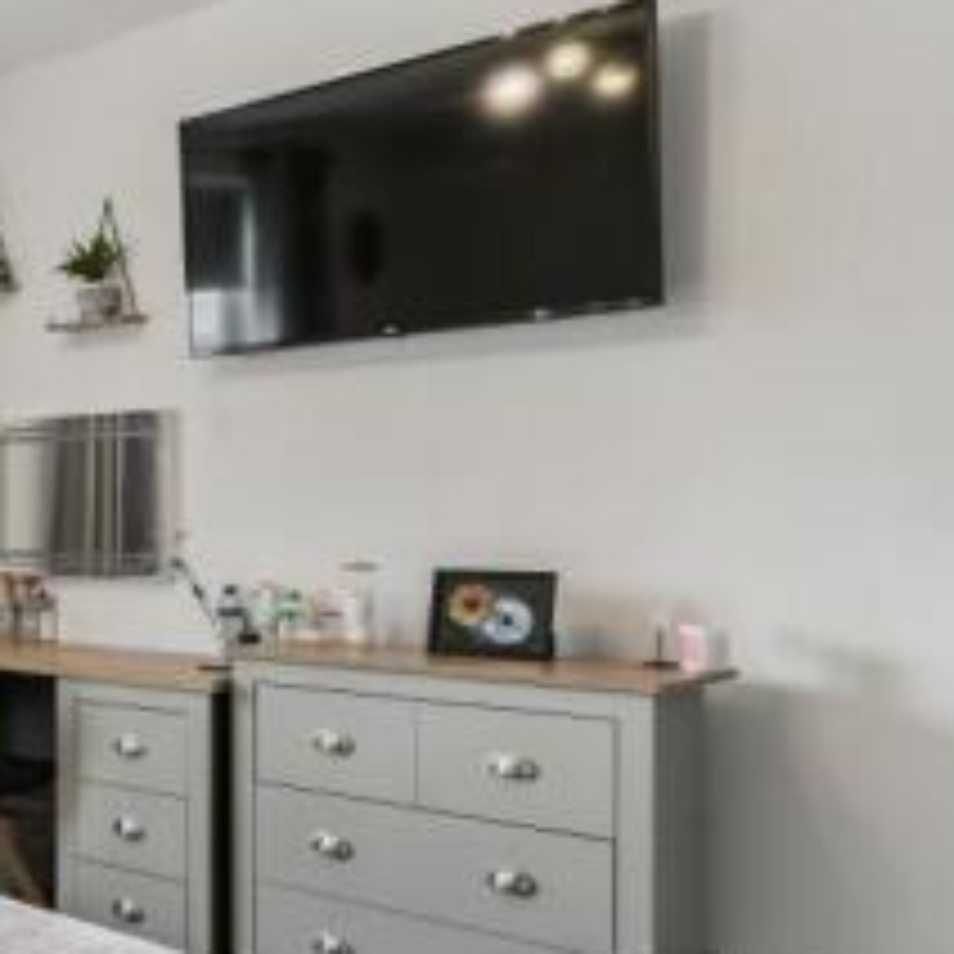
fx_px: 1310
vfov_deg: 40.0
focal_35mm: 42
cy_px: 524
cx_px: -331
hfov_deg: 30.3
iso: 320
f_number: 7.1
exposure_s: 1/25
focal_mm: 16
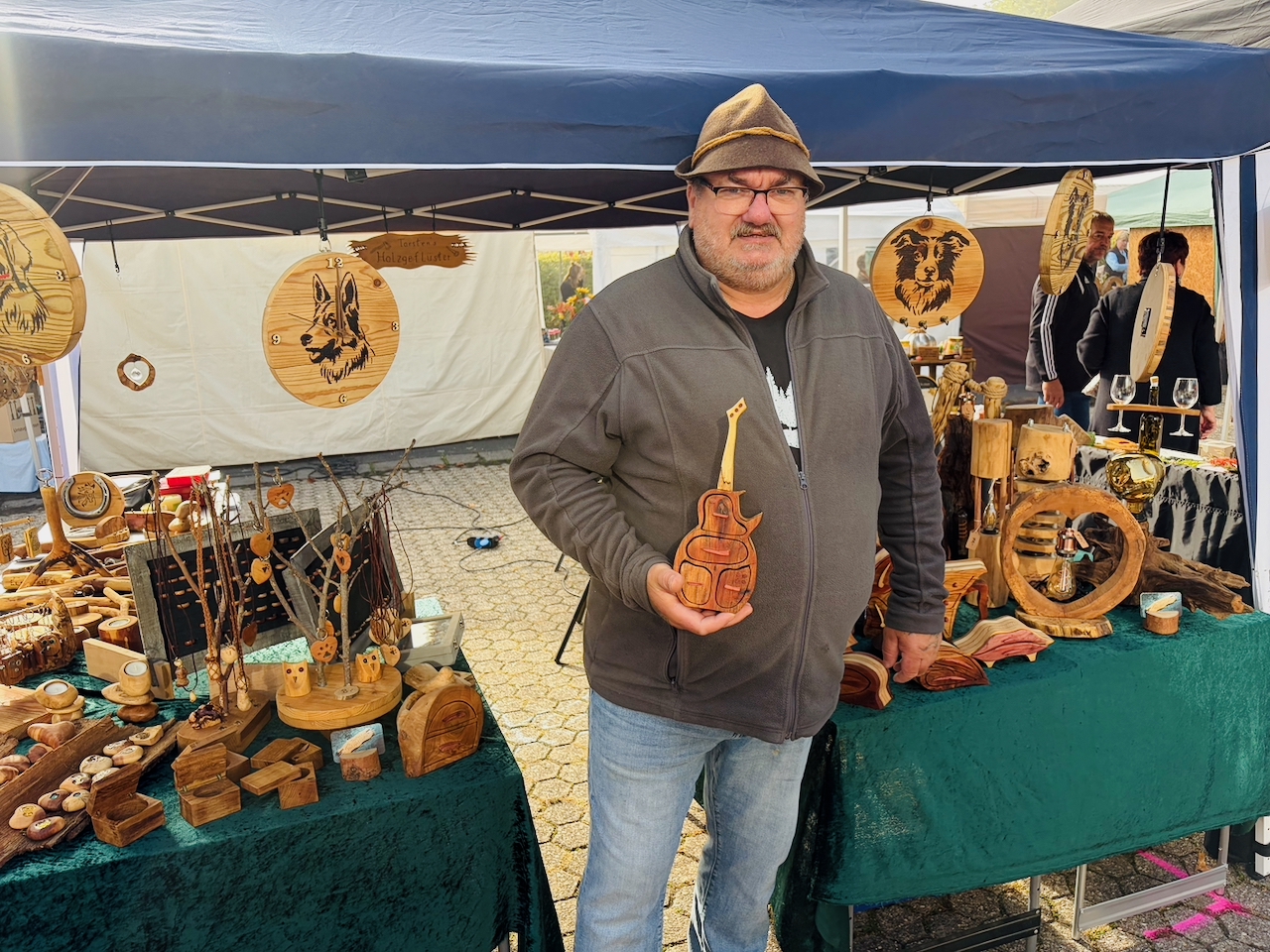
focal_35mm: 26
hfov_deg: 67.3
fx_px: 954
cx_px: 635
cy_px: 476
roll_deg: -4.2
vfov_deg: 53.1
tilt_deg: -16.0
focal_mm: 5.96
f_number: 1.6
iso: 50
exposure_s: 1/635
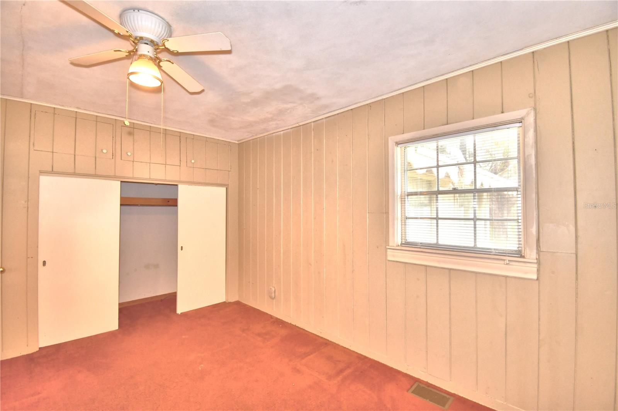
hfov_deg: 100.4
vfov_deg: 77.3
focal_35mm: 15
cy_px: 206
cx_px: 309
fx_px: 257
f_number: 4.5
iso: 500
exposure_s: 1/30
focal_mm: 10
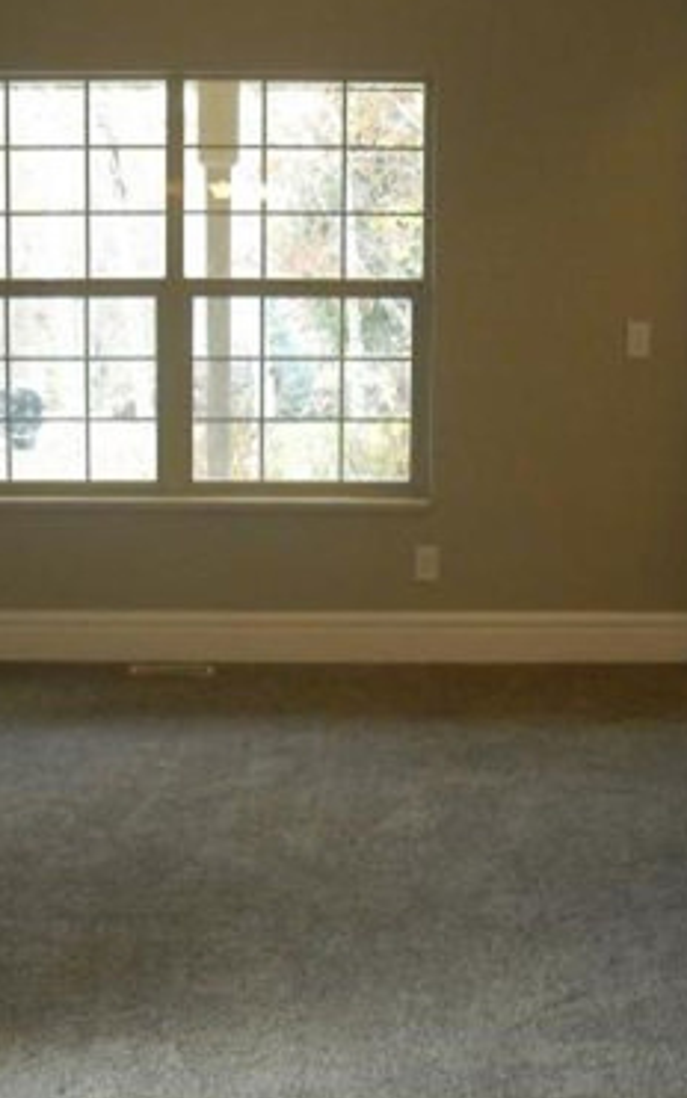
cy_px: 553
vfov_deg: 32.0
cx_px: 184
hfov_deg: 20.2
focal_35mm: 64
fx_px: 1916
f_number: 2.8
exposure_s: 1/38
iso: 400
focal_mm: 5.7
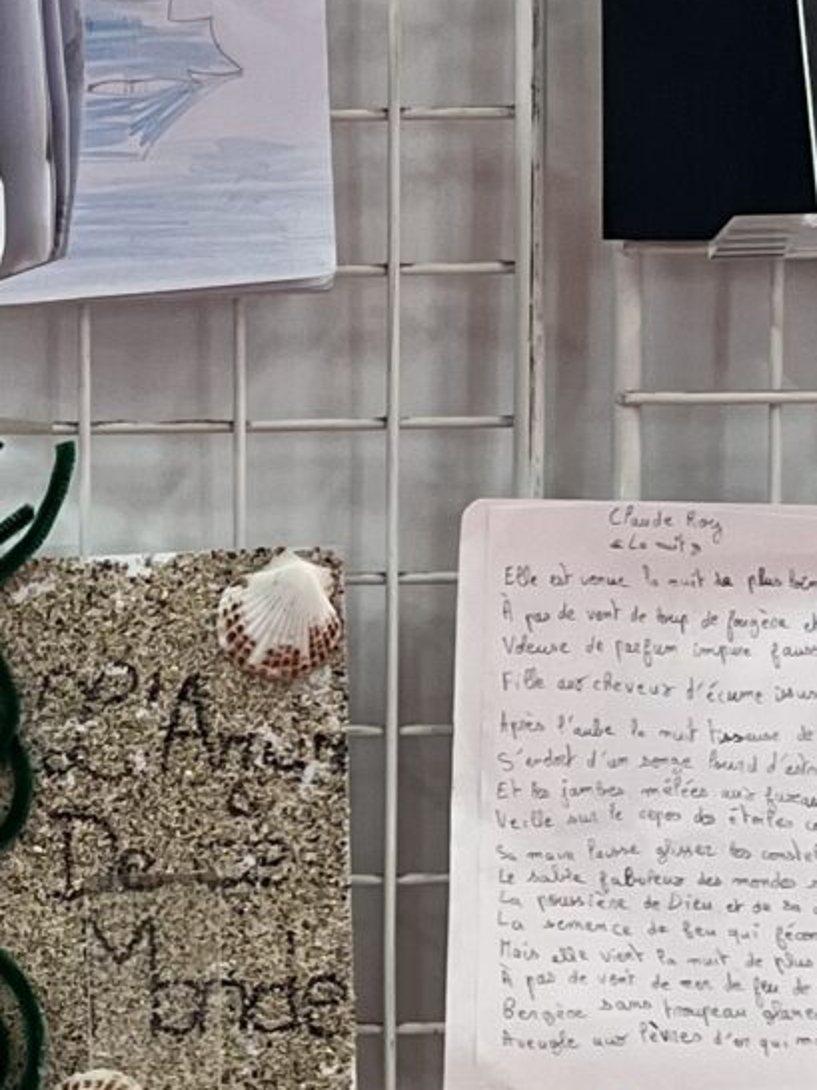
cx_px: -64
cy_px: 1138
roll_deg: +1.5
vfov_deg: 15.8
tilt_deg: -4.9
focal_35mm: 122
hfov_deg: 12.0
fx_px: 3842
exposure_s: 1/112
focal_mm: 5.1
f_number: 1.6
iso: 125
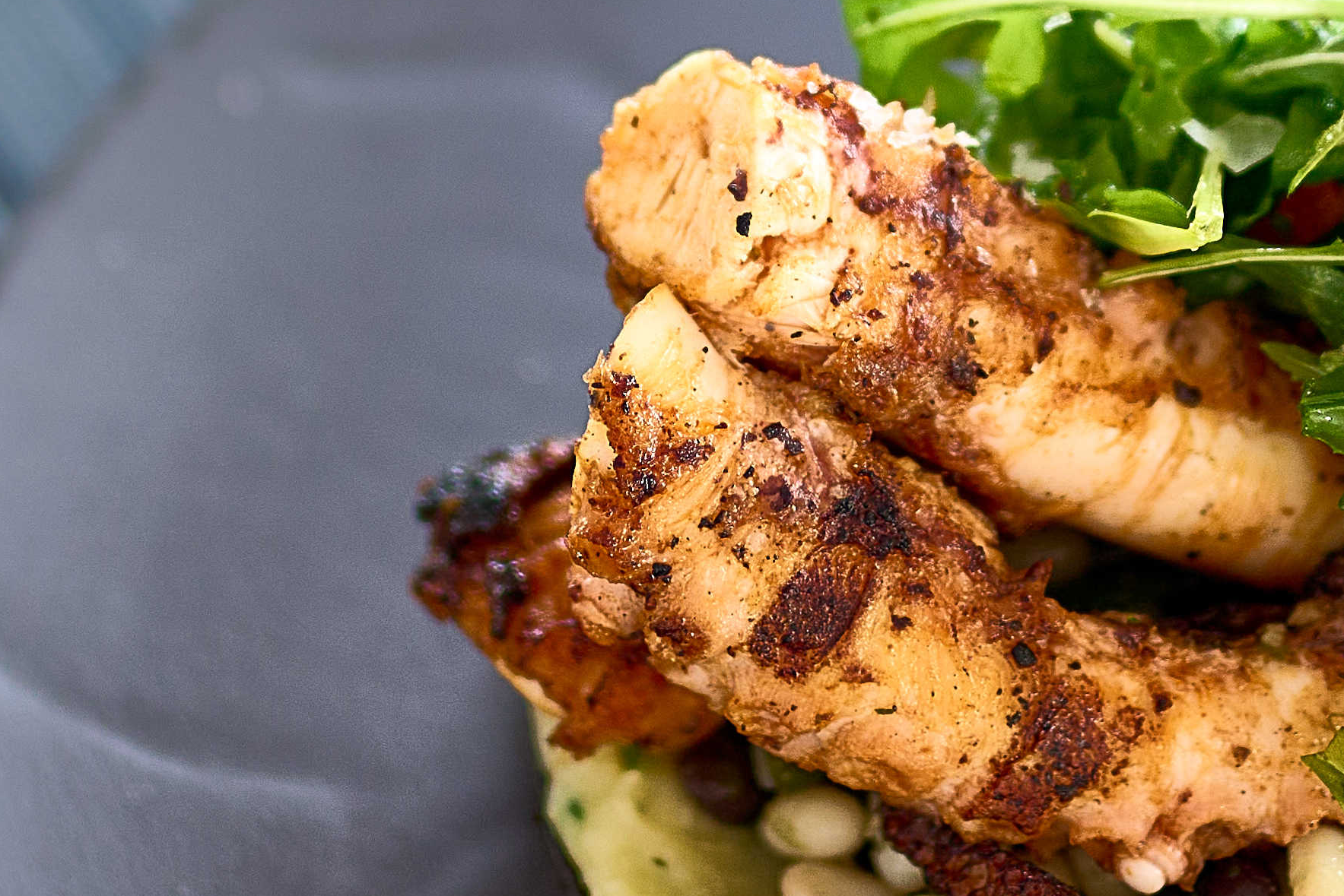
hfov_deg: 9.1
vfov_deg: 6.0
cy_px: -434
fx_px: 8402
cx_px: 923
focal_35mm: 225
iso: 125
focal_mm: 50
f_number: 1.4
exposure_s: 1/800
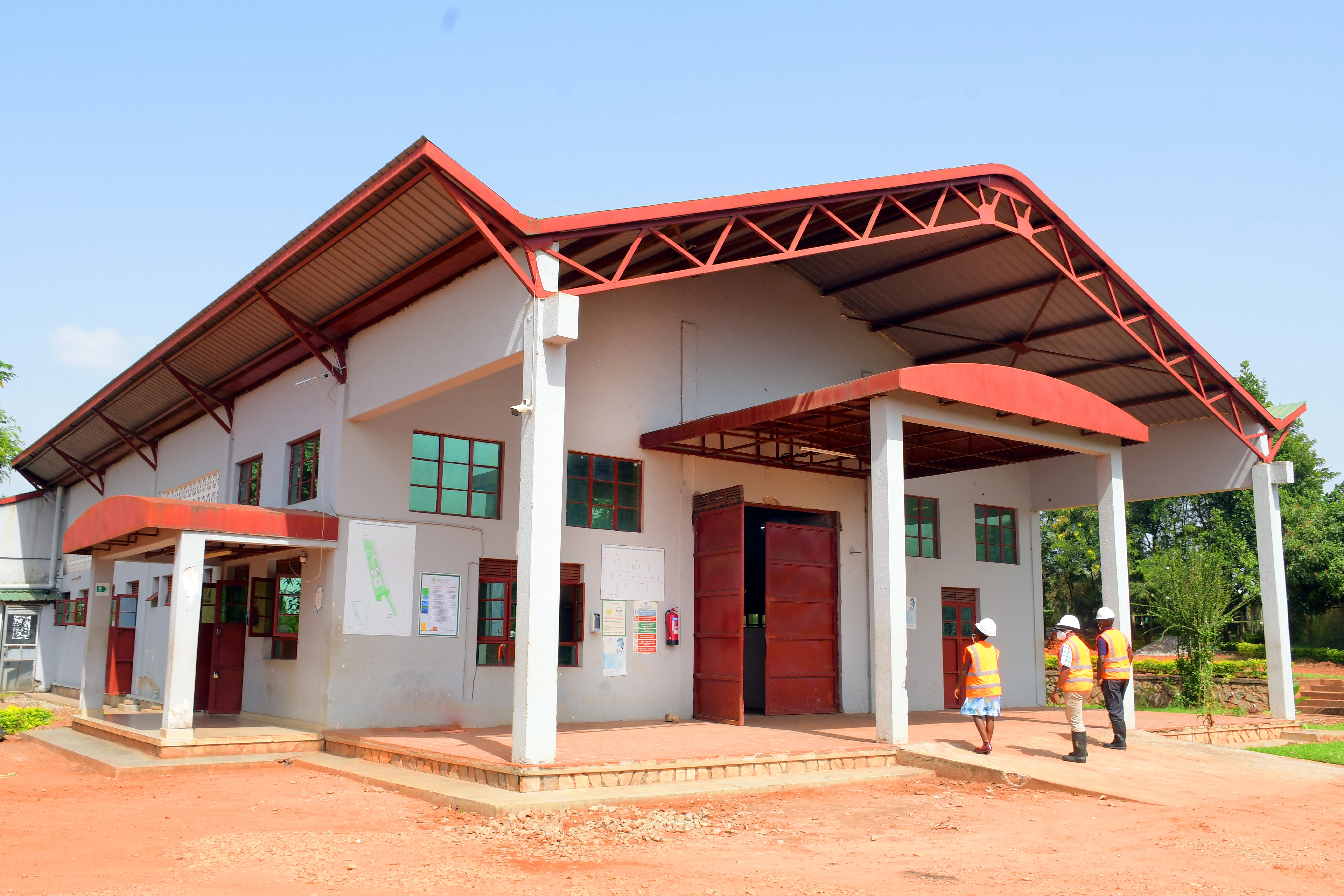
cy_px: 448
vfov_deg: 43.6
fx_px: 1120
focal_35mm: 30
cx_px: 672
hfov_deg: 61.9
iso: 160
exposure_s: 1/125
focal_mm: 20
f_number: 11
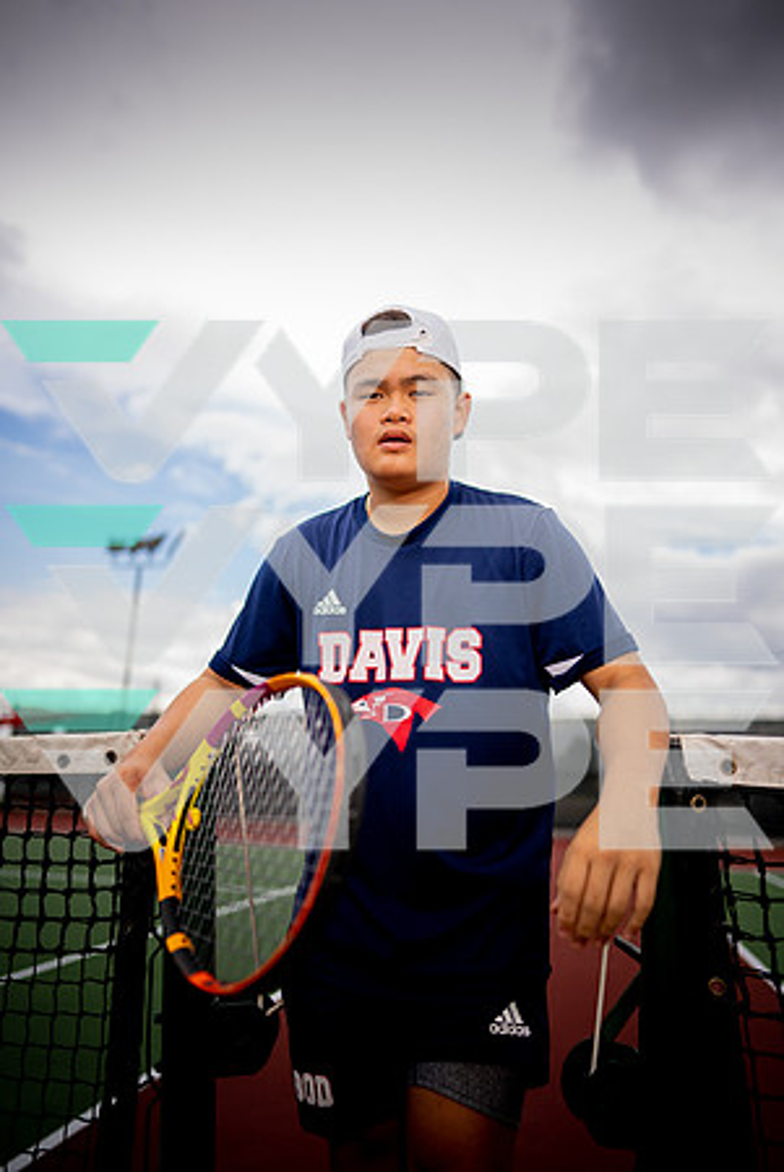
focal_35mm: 24
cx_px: 392
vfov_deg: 73.7
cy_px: 586
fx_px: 782
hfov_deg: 53.2
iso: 50
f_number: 1.4
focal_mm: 24
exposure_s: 1/1600
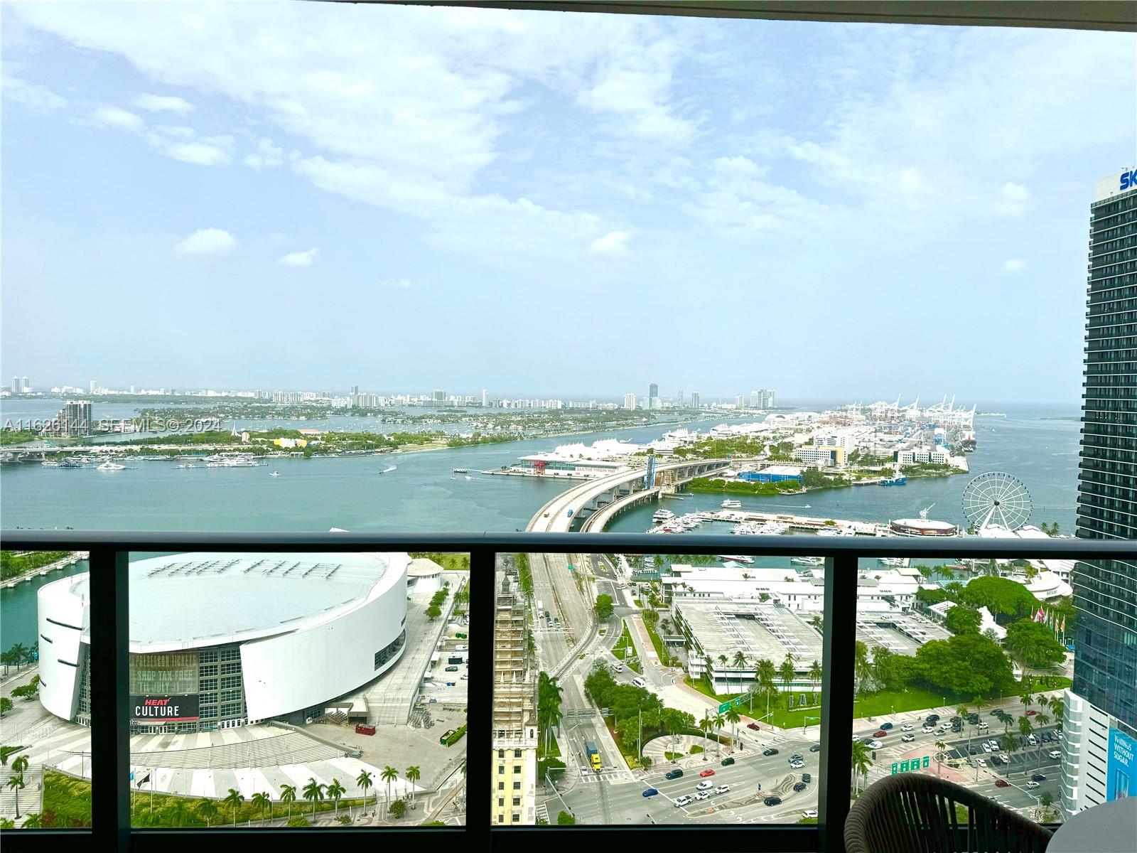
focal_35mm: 24
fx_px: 788
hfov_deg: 71.6
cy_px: 426
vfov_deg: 56.8
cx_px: 568
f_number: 1.78
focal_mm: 6.76
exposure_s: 1/7937
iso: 80
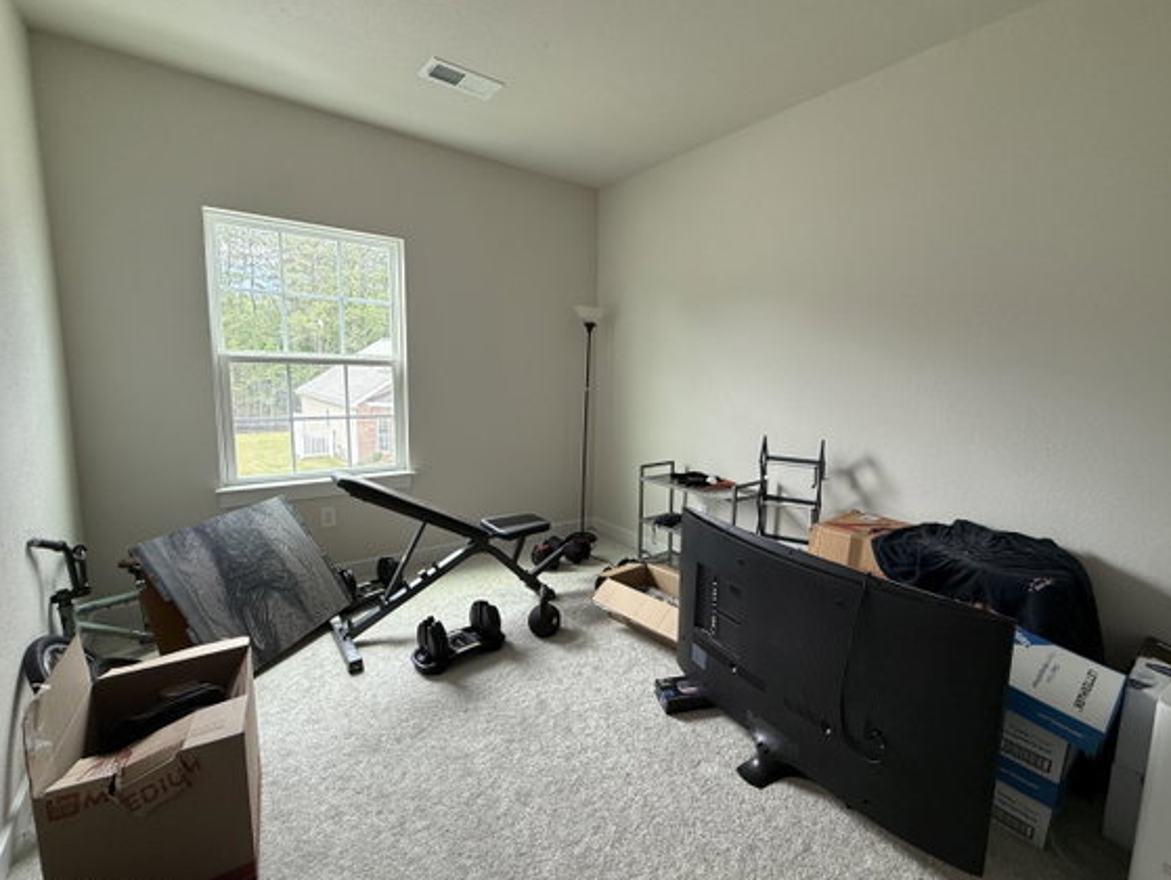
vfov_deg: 78.2
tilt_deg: -7.0
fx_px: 542
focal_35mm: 16
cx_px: 632
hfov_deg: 94.3
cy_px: 442
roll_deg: -1.4
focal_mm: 2.22
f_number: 2.2
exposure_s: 1/120
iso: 80
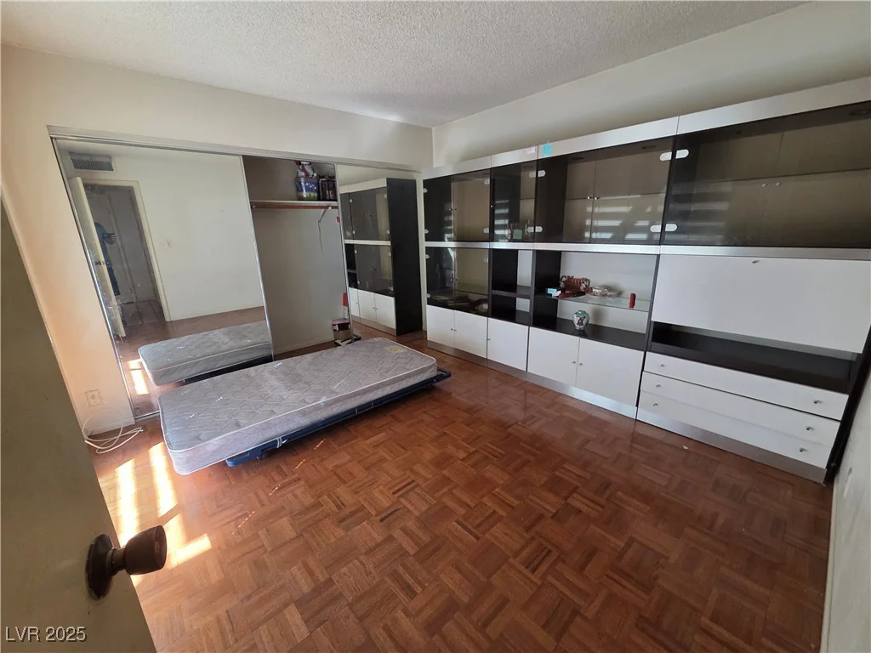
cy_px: 326
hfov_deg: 106.2
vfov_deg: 89.9
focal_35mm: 13
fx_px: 327
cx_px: 436
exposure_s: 1/60
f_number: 2.2
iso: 250
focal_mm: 2.2
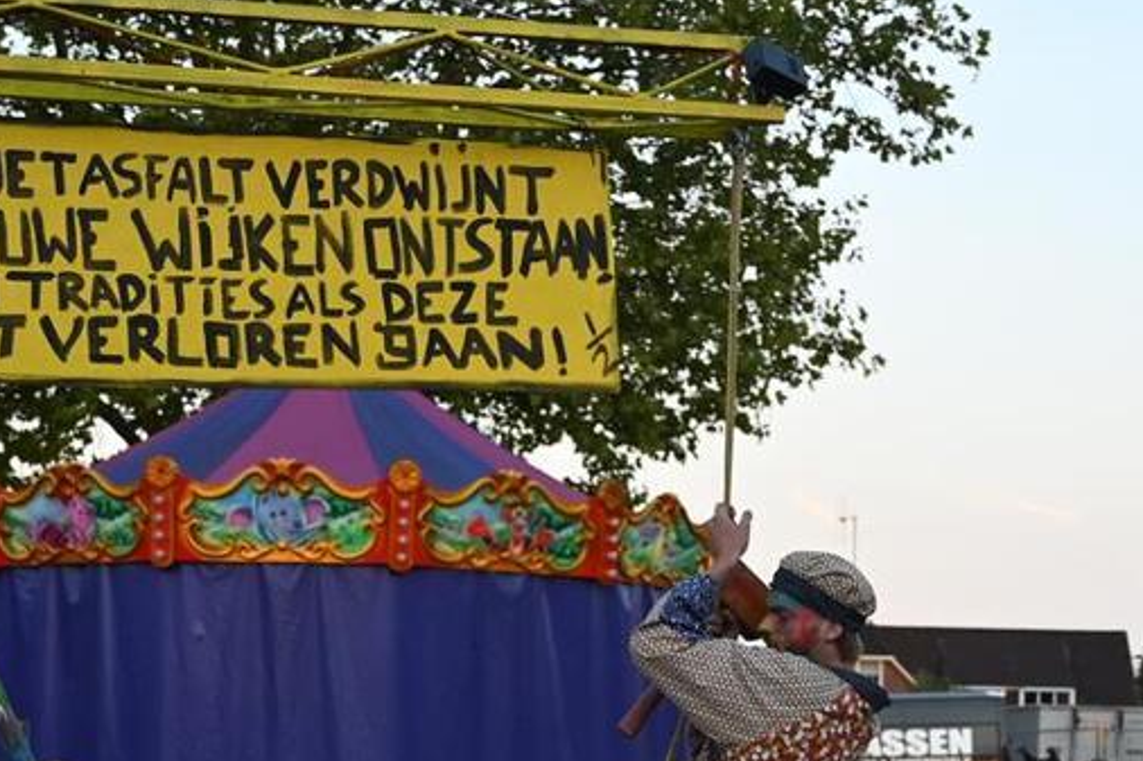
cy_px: 698
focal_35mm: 80
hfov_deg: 25.3
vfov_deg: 16.8
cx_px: 698
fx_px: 2539
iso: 400
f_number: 4
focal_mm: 27
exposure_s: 1/250
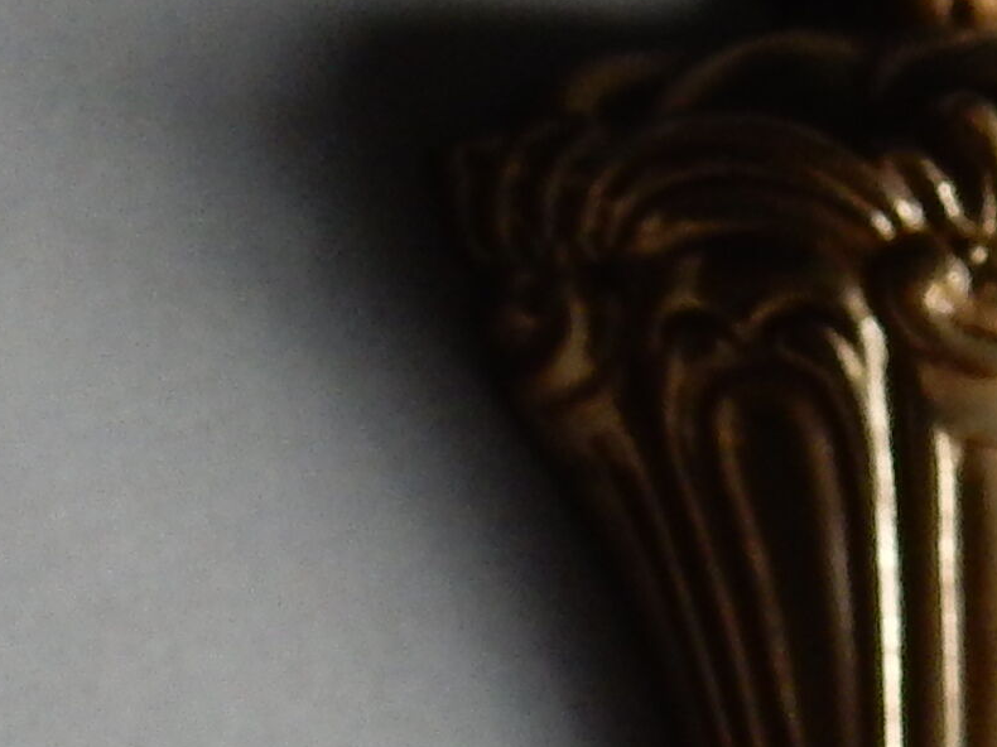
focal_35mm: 210
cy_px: 1216
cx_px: 1196
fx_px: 6047
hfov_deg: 9.3
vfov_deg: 6.9
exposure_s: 1/50
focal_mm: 6.4
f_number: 4
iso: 160
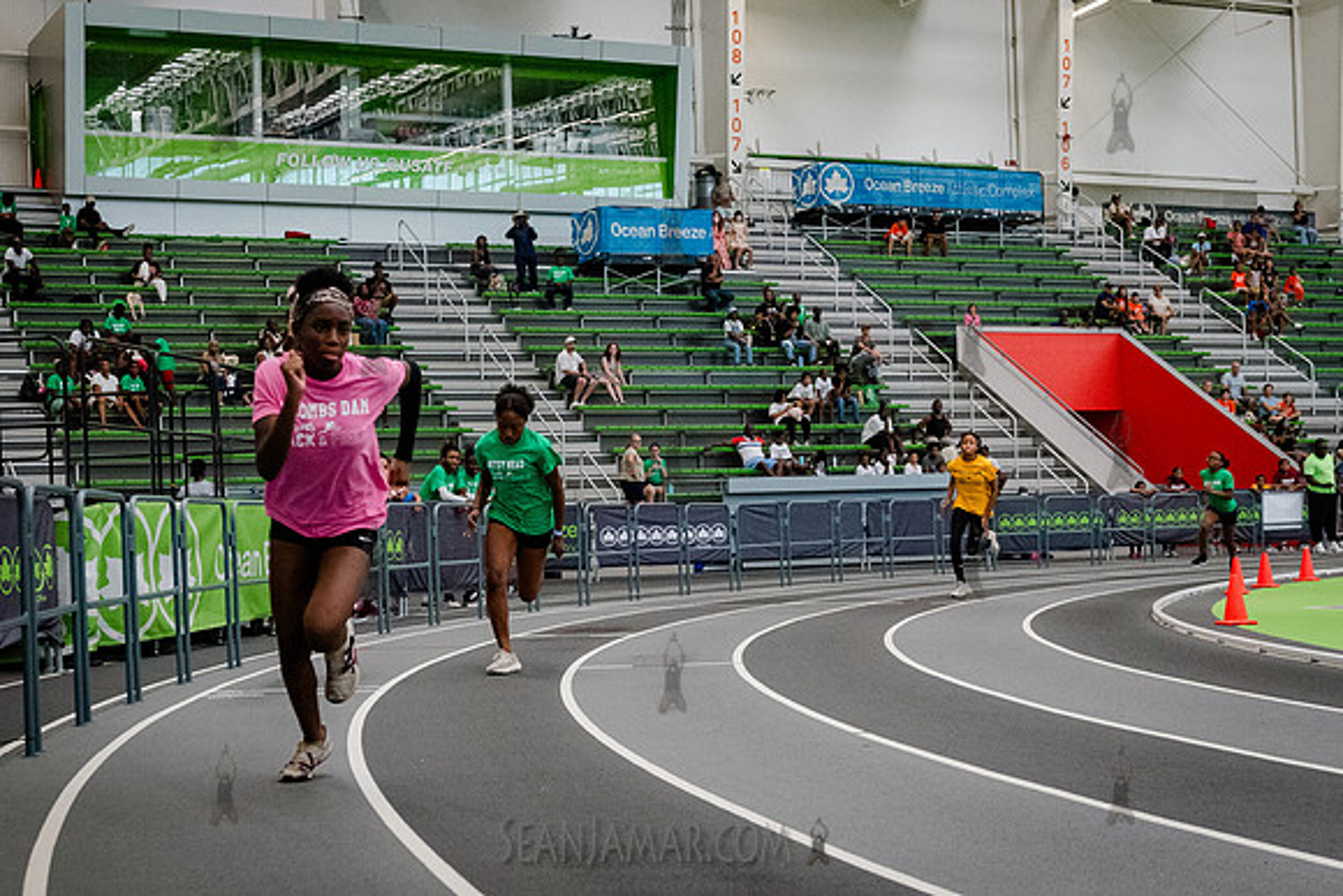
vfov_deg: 24.1
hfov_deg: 35.4
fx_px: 2098
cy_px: 541
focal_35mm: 56
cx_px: 560
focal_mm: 36
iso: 6400
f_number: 3.5
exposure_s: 1/1600
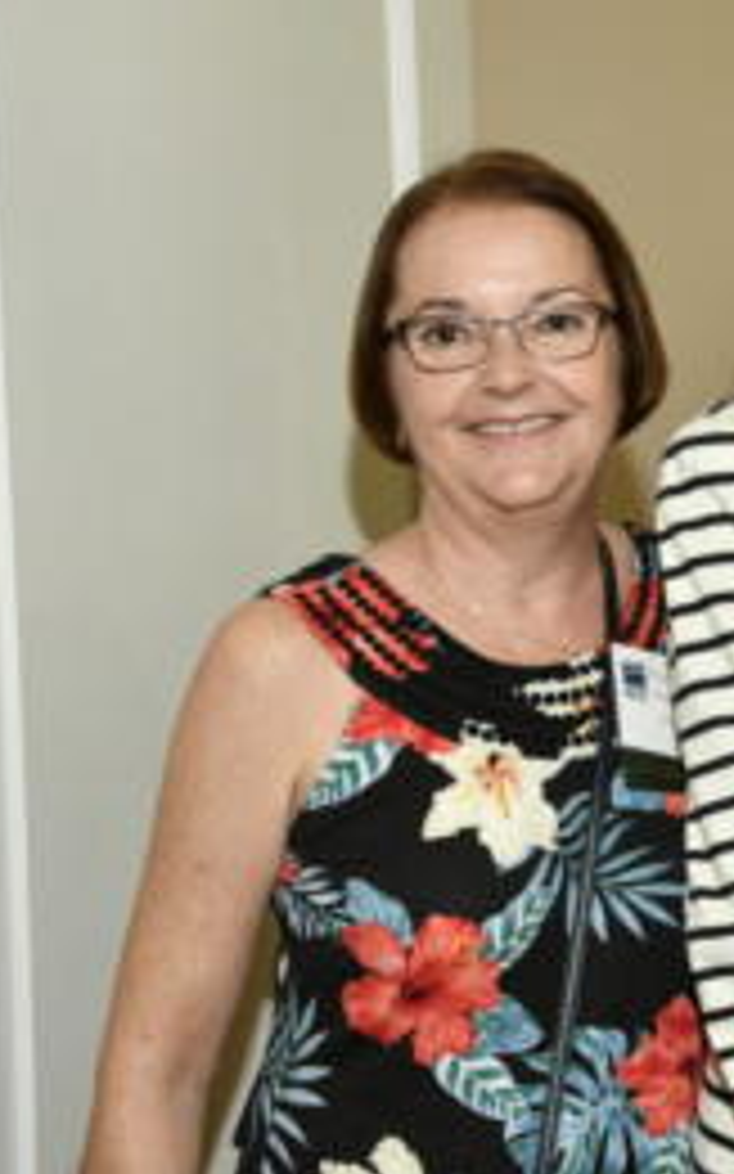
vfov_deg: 25.2
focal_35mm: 82
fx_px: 2626
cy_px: 488
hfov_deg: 14.9
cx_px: 1072
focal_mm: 28
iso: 400
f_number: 7.1
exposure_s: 1/60
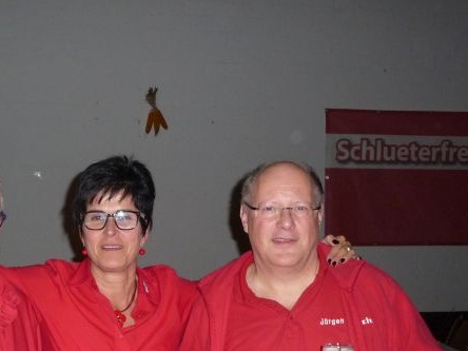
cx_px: 131
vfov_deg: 26.4
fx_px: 730
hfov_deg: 34.9
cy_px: 298
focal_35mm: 54
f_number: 3.4
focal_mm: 5
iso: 320
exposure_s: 1/30
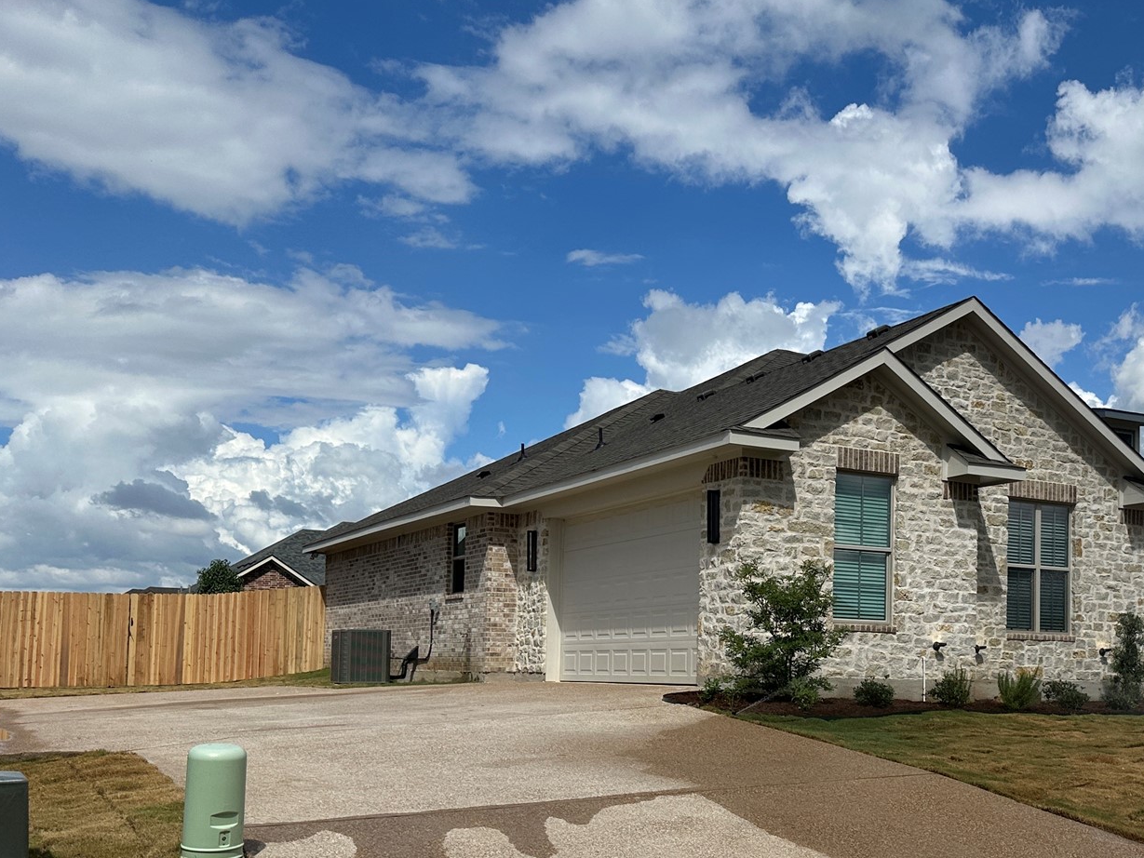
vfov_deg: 35.4
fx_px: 1322
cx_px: 843
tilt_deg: +3.7
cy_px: 605
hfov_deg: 45.3
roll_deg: -1.1
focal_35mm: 40
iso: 80
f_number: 1.78
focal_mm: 6.86
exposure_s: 1/8929
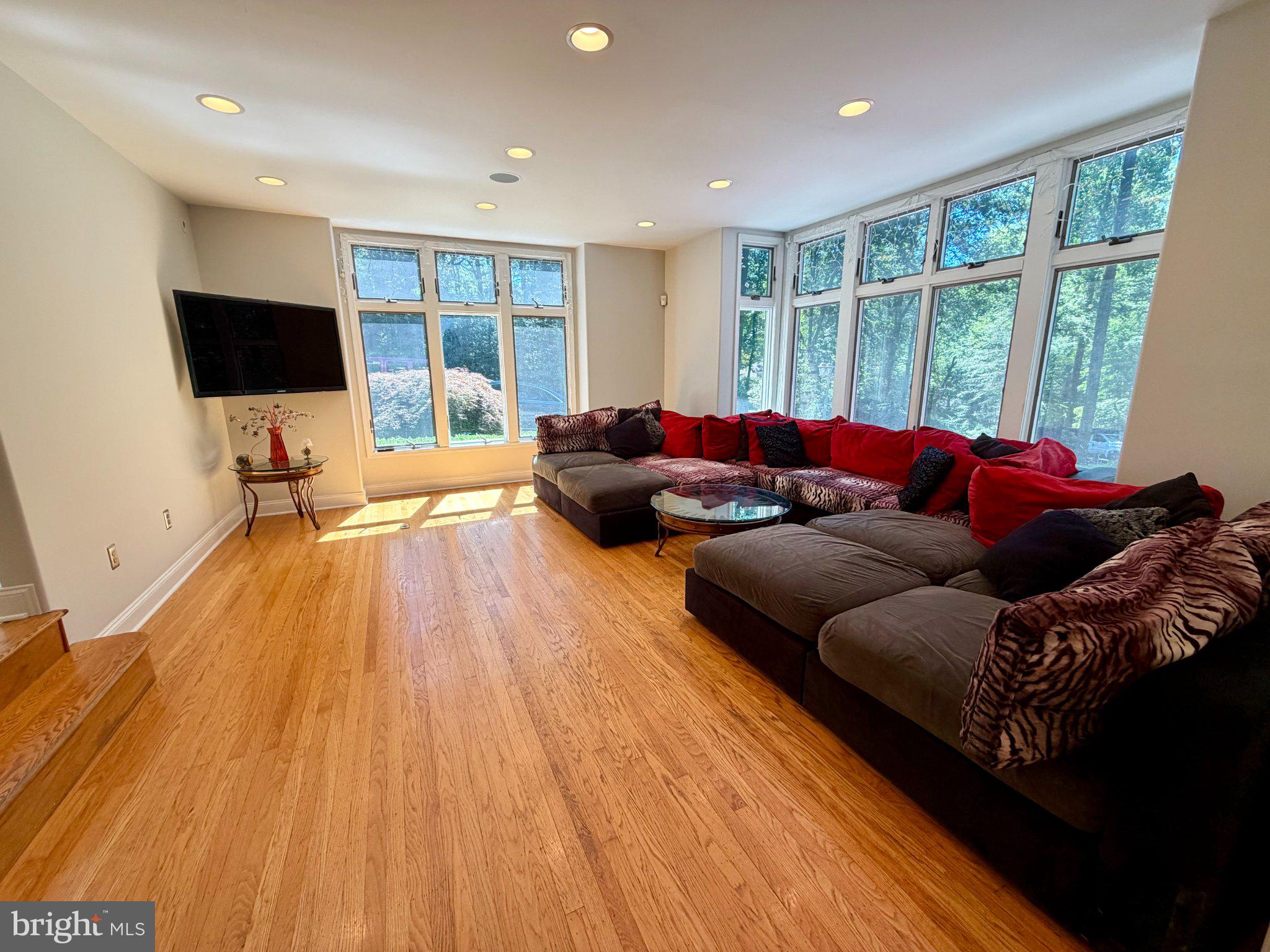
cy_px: 476
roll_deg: +1.0
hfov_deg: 102.1
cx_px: 635
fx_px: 514
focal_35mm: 14
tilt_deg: -12.6
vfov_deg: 85.7
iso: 125
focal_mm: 2.22
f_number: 2.2
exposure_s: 1/120
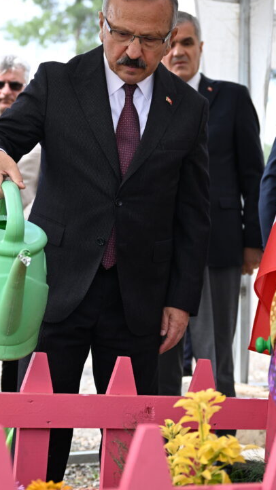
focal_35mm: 78
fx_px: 1015
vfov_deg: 27.2
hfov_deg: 15.5
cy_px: 237
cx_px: 122
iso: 400
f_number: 2.8
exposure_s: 1/1000
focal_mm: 42
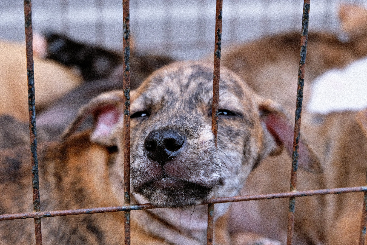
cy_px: 122
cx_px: 184
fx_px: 714
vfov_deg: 19.5
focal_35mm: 70
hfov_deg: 28.8
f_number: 5.6
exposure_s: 1/58
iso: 1000
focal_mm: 46.7
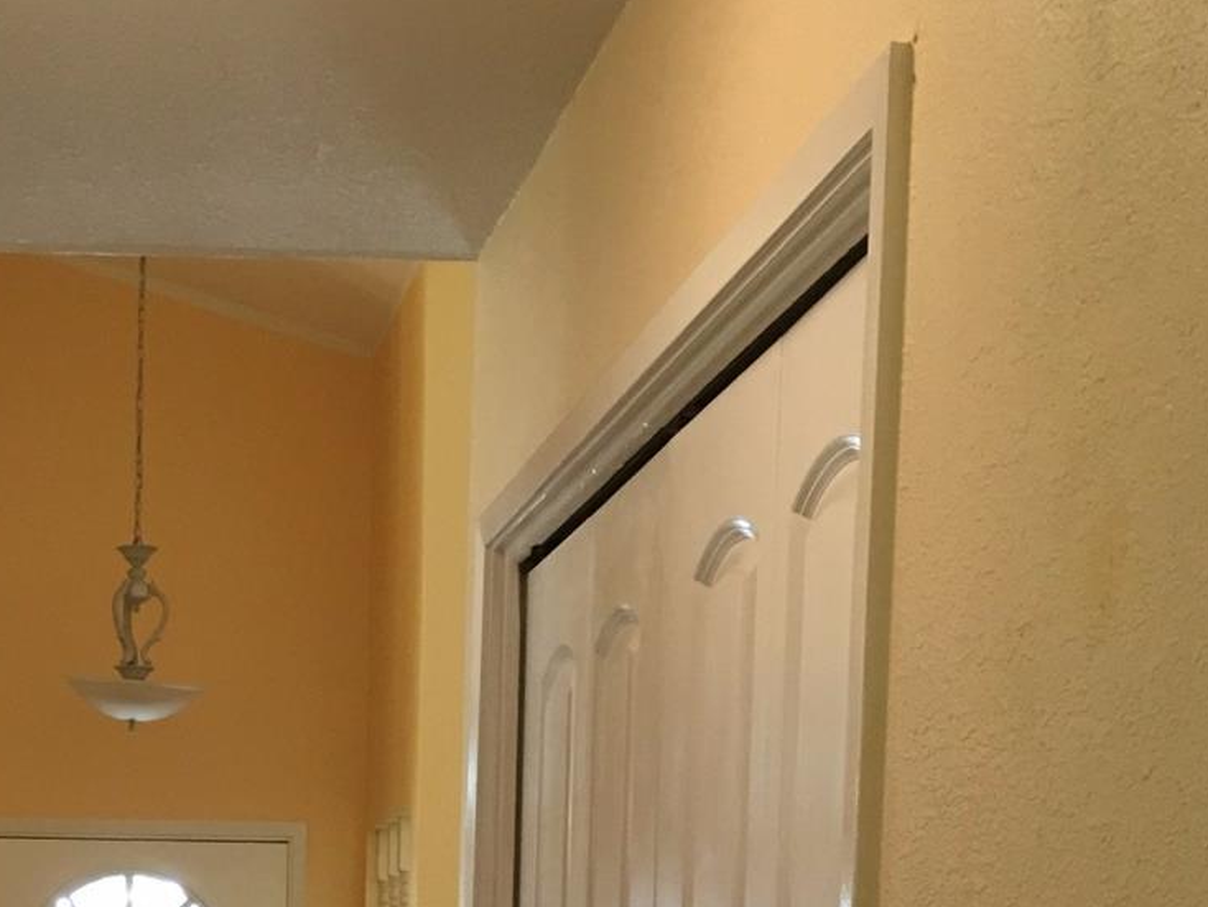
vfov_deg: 17.4
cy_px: 1213
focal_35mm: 79
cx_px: 82
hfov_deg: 23.9
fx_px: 2758
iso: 64
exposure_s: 1/15
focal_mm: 4.15
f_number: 2.2
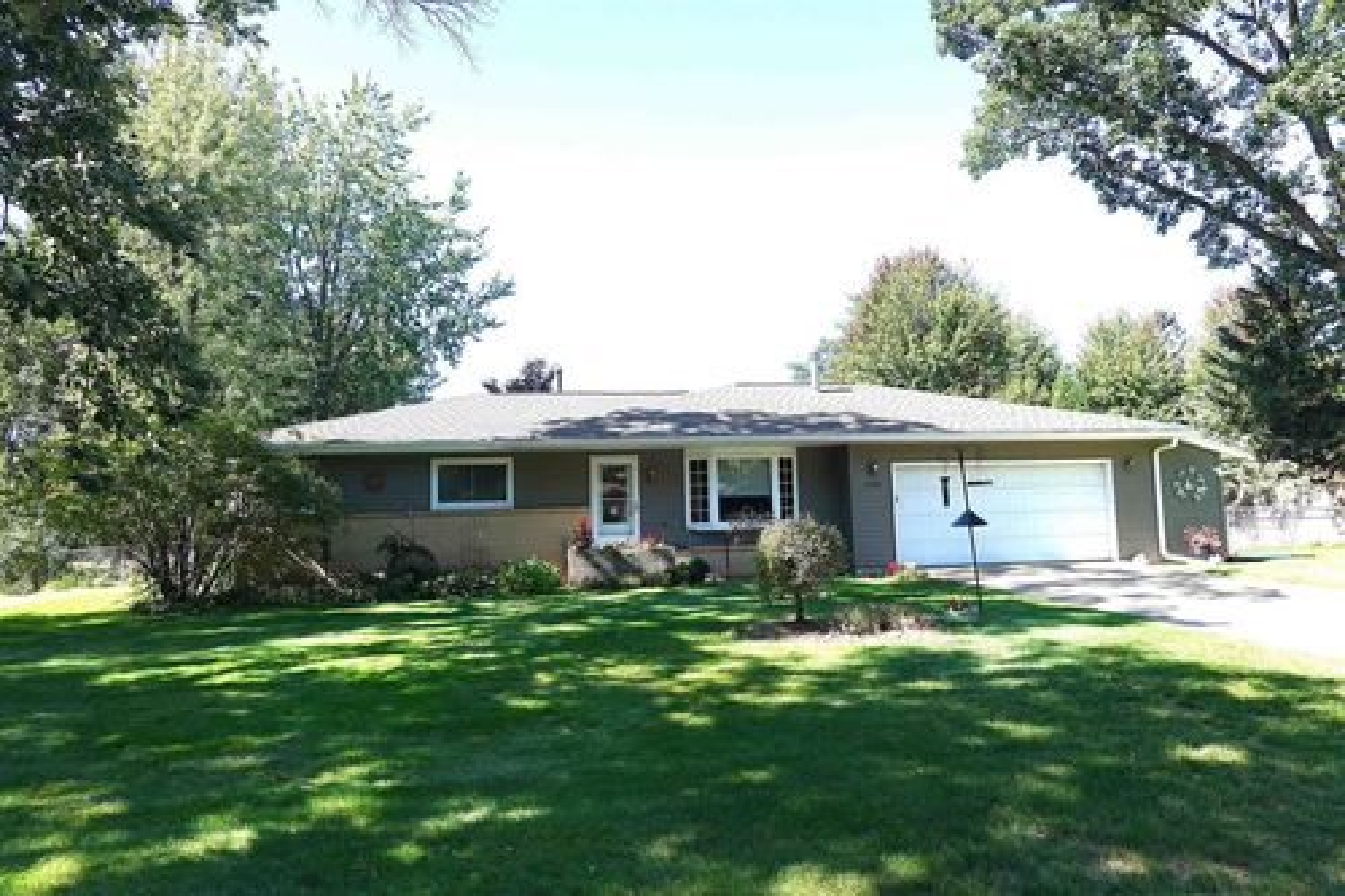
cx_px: 672
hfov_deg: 73.8
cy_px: 448
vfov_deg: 53.1
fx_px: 896
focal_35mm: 24
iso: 125
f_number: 5
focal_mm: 9
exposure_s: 1/200
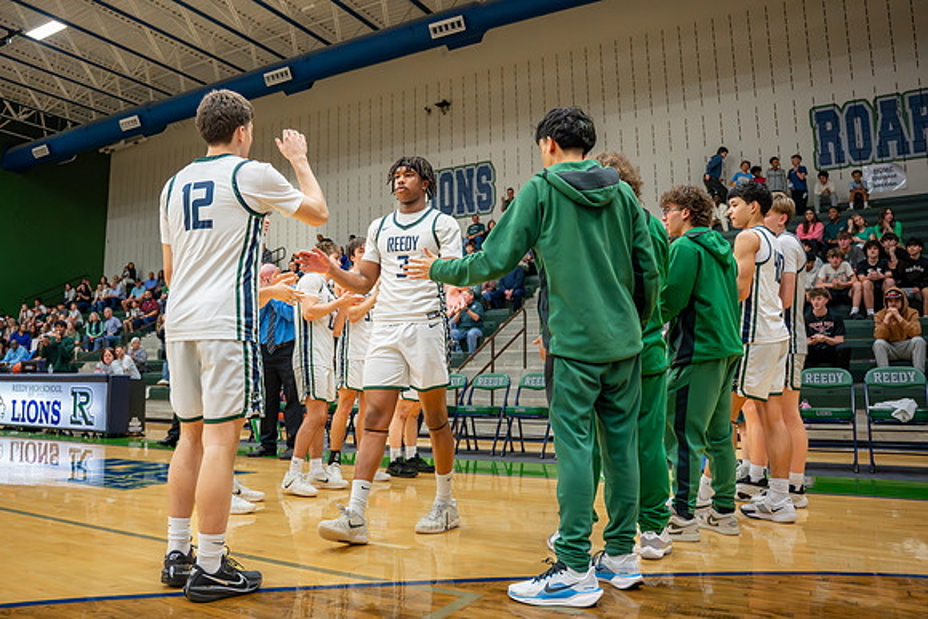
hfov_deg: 64.8
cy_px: 285
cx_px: 398
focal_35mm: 28
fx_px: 727
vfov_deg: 46.1
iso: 6400
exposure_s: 1/1000
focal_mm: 24
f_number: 2.8
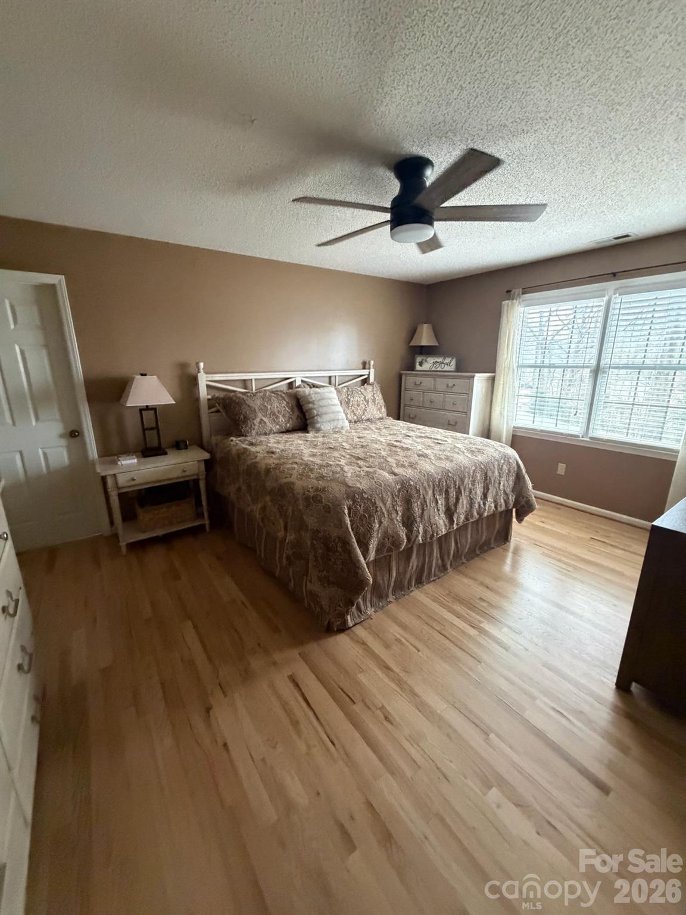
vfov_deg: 102.1
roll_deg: -0.3
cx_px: 343
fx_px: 370
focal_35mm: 14
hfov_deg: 85.7
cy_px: 458
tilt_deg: -15.1
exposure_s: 1/60
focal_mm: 2.22
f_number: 2.2
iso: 1000
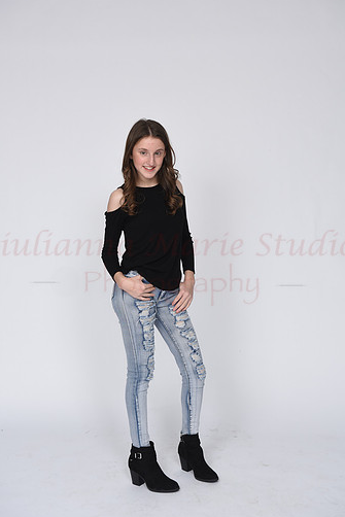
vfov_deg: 38.2
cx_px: 174
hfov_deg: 26.0
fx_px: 747
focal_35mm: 52
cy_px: 250
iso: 100
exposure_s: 1/160
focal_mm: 45
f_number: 7.1
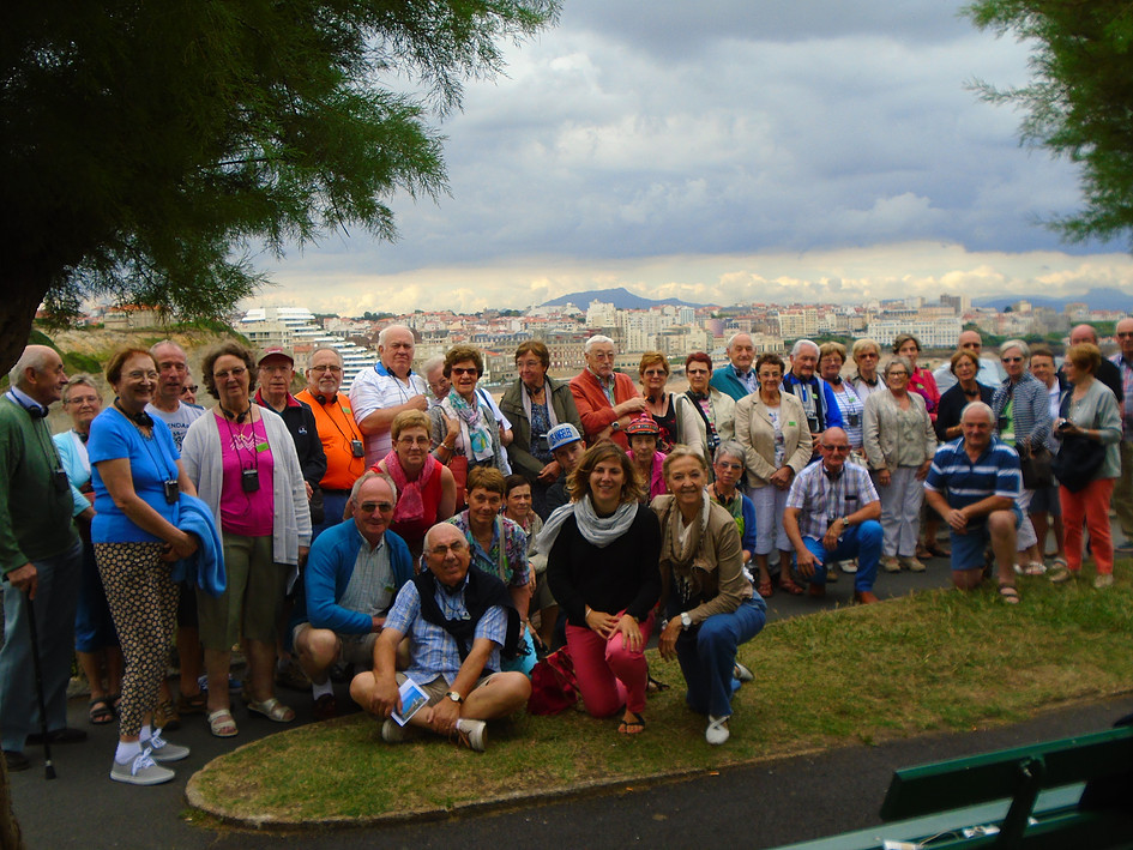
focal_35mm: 36
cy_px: 425
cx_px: 566
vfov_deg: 39.7
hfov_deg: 51.3
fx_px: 1178
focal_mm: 6.4
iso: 100
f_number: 3.8
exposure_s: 1/320
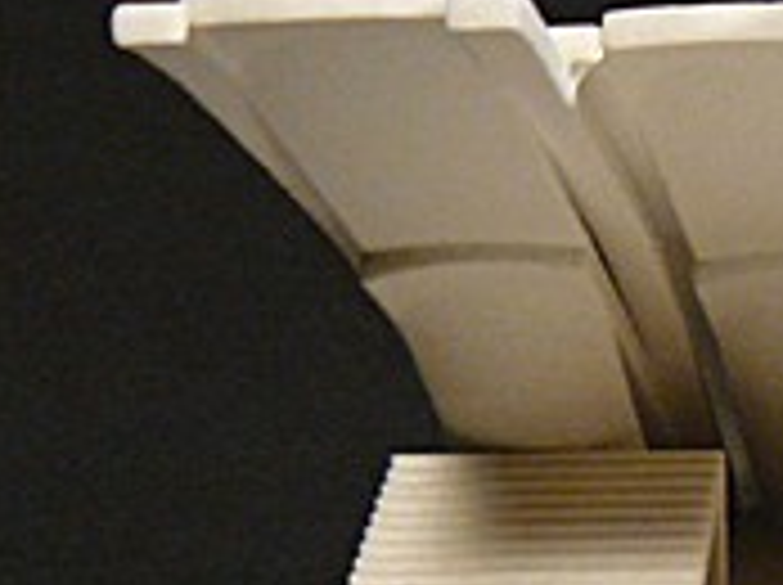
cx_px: 1123
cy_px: 412
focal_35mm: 163
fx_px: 3682
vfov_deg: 9.1
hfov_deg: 11.7
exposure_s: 1/25
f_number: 2.8
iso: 200
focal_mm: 7.7
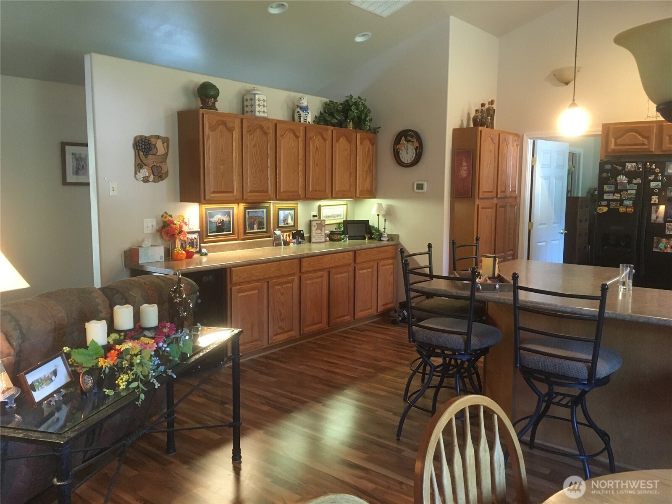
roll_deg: -0.5
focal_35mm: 29
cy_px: 252
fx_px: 563
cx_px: 336
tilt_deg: -7.7
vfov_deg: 48.2
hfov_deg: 61.7
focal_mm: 4.15
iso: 160
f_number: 2.2
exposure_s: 1/30
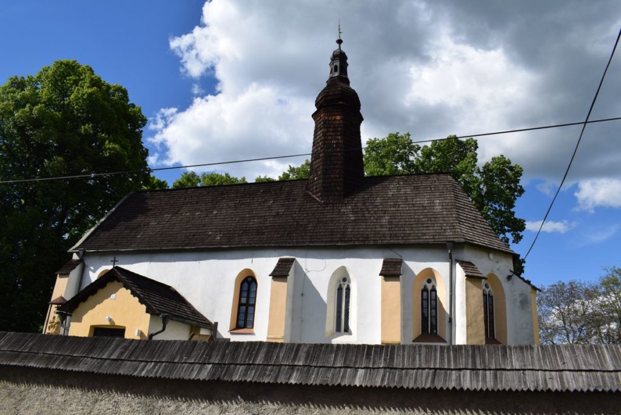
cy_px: 208
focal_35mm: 27
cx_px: 310
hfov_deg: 67.4
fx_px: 466
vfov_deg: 48.0
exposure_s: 1/400
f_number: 10
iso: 200
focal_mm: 18
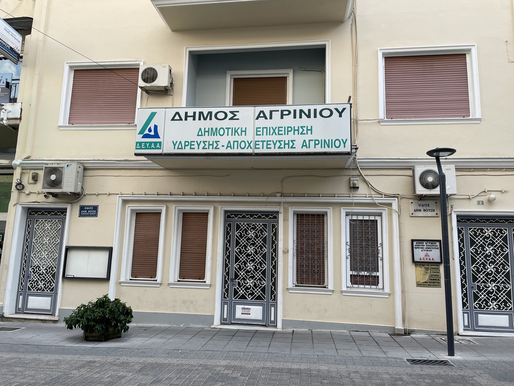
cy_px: 193
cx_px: 257
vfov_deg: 53.1
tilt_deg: +8.9
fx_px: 386
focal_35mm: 26
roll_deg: -1.9
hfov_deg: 67.3
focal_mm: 4.2
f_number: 1.6
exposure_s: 1/445
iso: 32
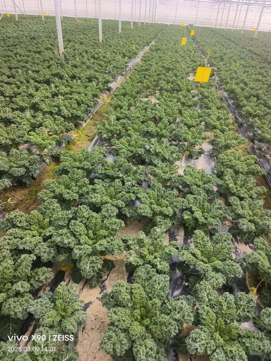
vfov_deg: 73.9
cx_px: 136
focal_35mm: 23
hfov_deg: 58.9
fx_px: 240
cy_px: 180
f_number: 1.75
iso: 72
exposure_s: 1/446
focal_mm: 5.5
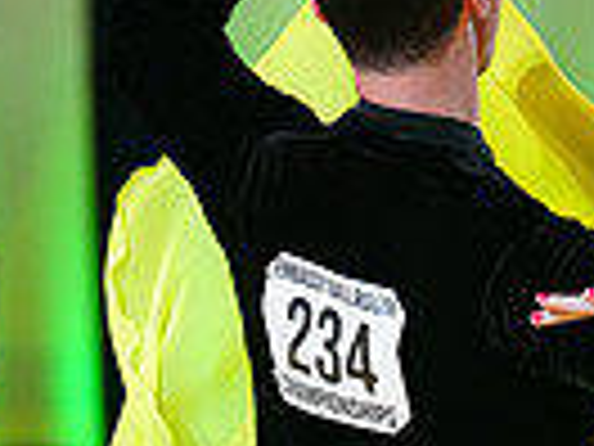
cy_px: 757
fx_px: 7825
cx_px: 623
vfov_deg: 3.2
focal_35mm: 456
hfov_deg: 4.3
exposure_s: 1/400
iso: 2000
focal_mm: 108
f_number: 2.8
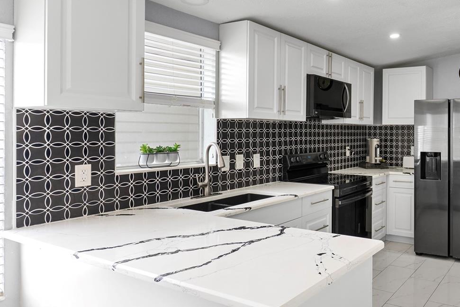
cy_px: 136
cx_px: 371
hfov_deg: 60.0
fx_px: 358
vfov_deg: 46.4
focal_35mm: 28
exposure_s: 1/10
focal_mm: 17
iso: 400
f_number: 8
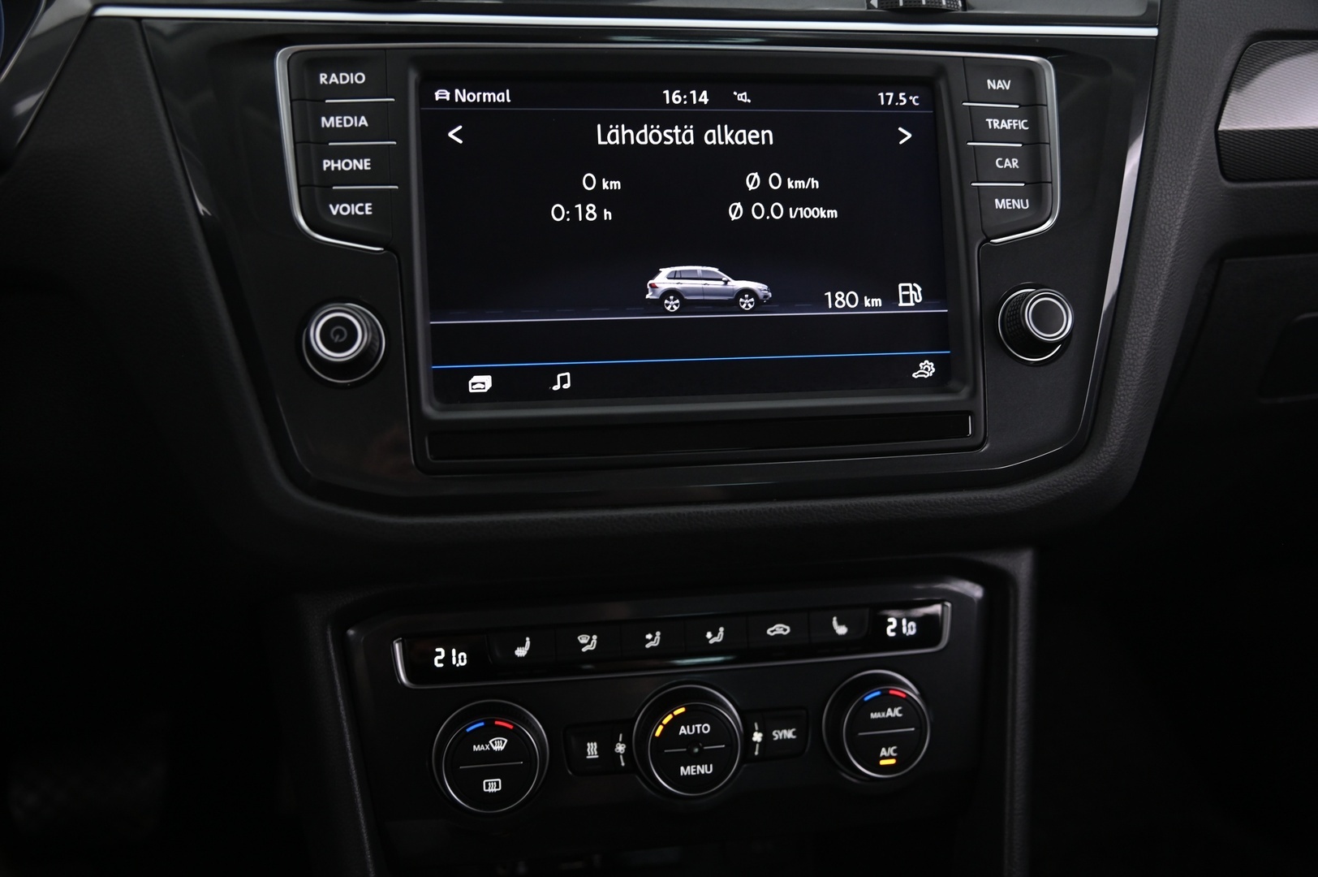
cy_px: 438
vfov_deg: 41.1
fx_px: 1171
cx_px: 659
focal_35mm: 32
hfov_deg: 58.8
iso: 2000
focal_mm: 32
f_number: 4
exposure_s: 1/15
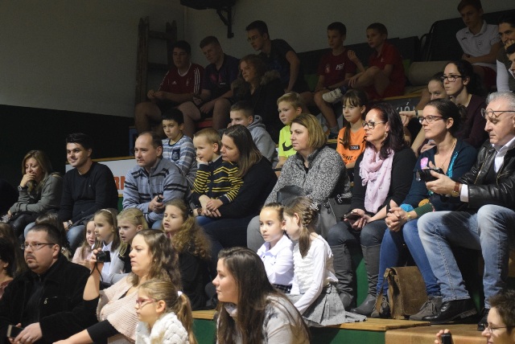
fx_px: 1181
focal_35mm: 82
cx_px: 258
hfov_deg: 24.6
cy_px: 172
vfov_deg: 16.6
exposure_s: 1/60
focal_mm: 55
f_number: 5.6
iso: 3200
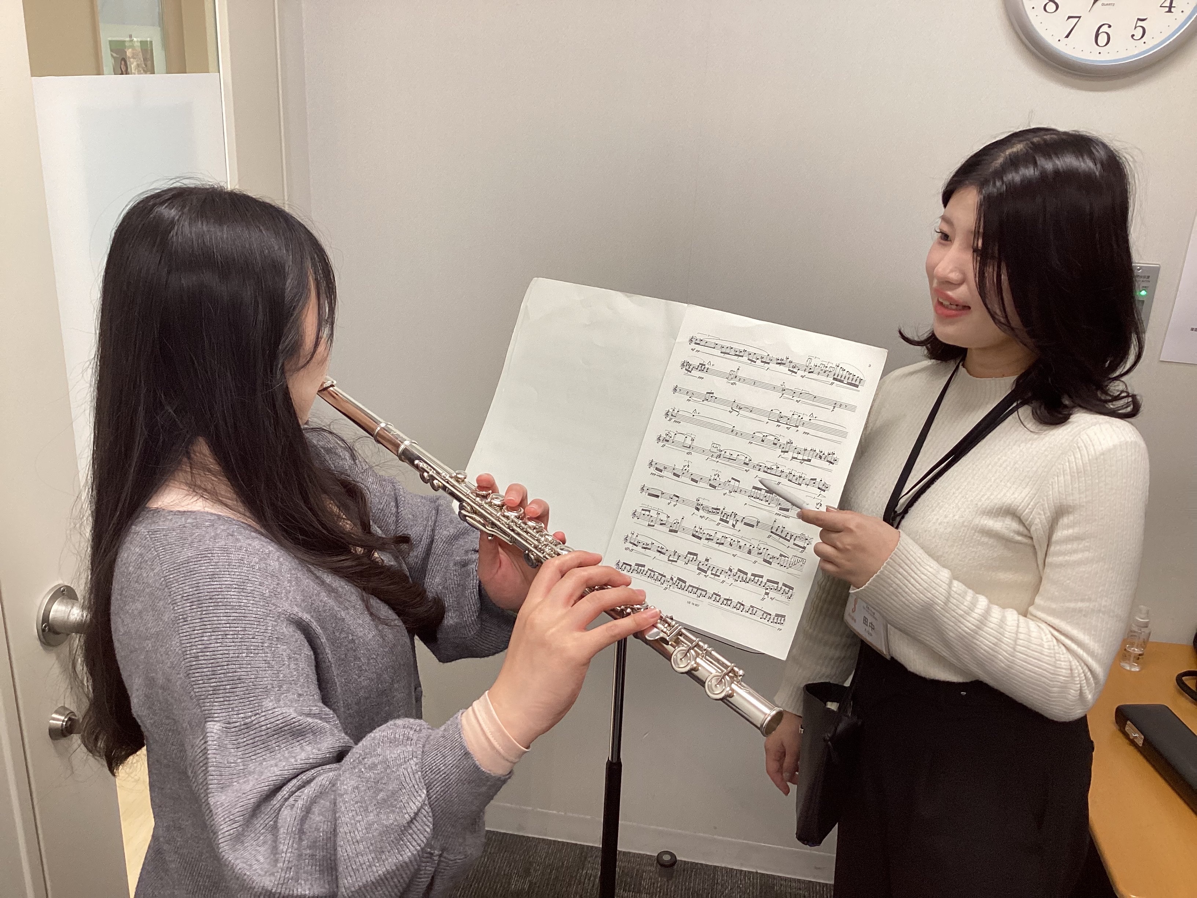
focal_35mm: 31
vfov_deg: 45.4
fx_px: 1072
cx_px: 598
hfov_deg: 58.4
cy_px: 449
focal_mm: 3.3
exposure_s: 1/60
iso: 80
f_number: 2.4
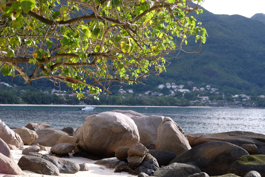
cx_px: 132
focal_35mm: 84
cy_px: 88
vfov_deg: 16.3
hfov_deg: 24.2
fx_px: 618
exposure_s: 1/320
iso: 200
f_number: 5.6
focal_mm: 56
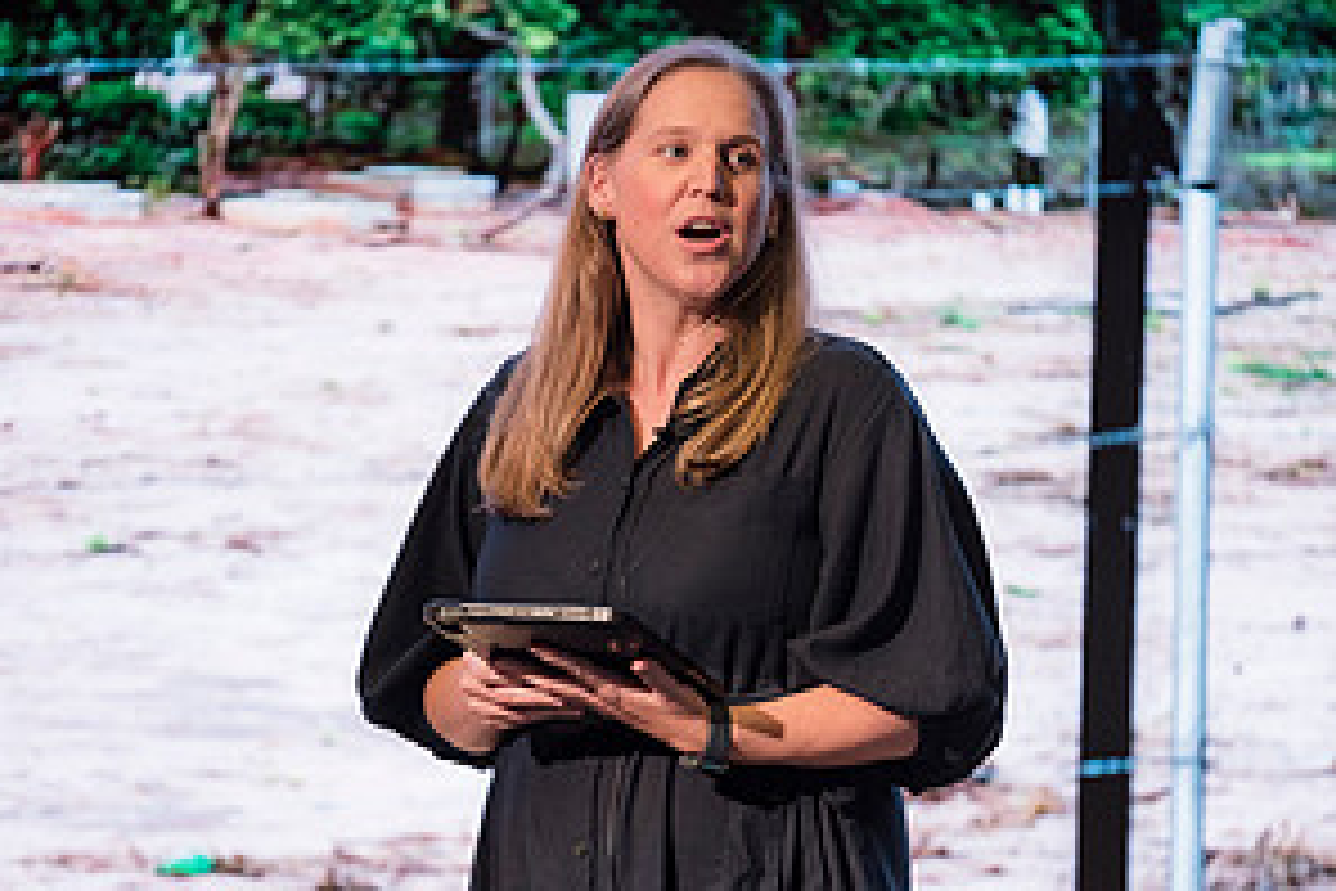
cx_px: 666
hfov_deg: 6.8
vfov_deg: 4.5
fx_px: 11244
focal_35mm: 303
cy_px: 608
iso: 800
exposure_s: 1/125
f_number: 2.8
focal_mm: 200
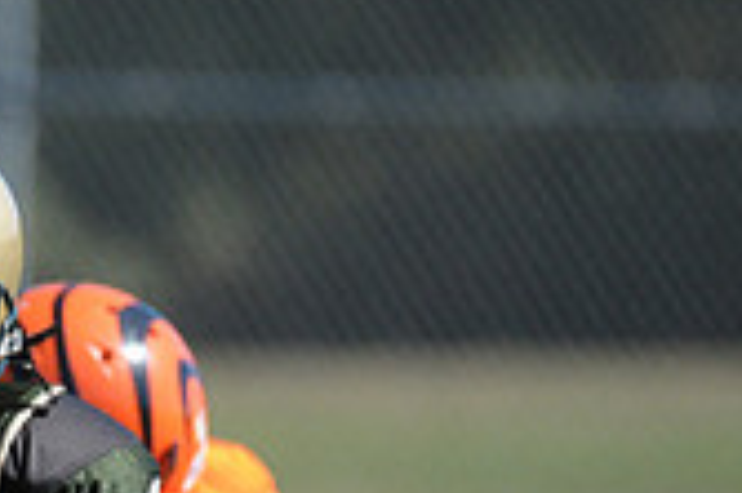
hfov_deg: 1.3
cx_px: -342
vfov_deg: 0.9
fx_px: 32245
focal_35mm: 1566
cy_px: 788
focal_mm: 300
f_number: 4
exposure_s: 1/4000
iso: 640
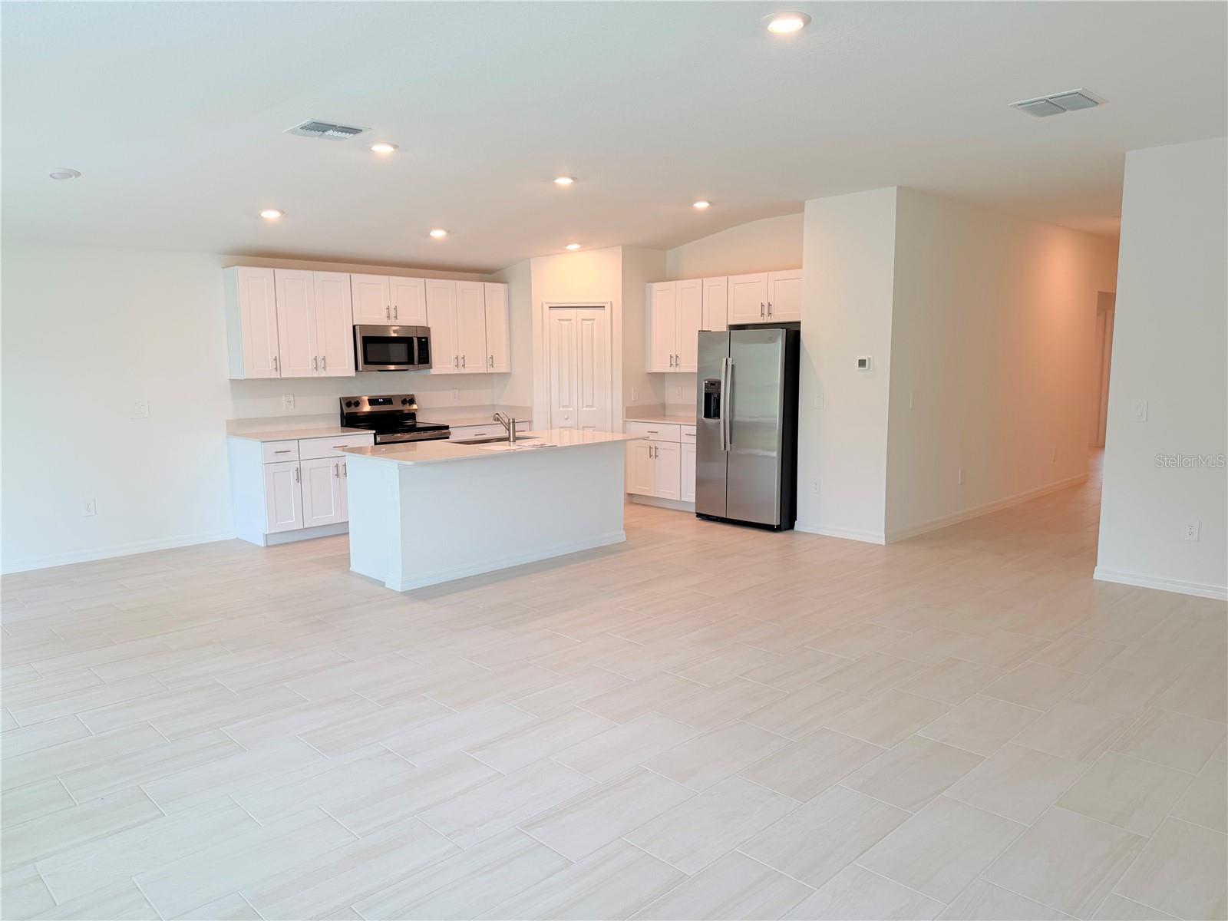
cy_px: 460
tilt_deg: -7.7
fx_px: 851
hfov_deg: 71.6
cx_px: 614
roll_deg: +0.9
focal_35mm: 24
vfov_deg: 56.8
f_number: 1.78
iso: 64
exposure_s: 1/120
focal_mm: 6.76
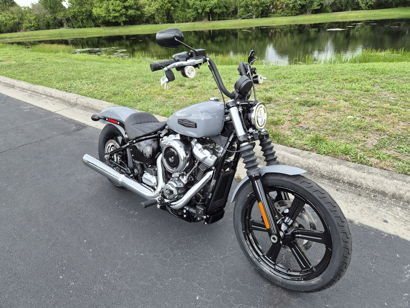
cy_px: 154
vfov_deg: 58.9
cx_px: 205
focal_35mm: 23
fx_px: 272
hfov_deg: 73.9
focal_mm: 5.4
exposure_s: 1/550
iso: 80
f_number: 1.8
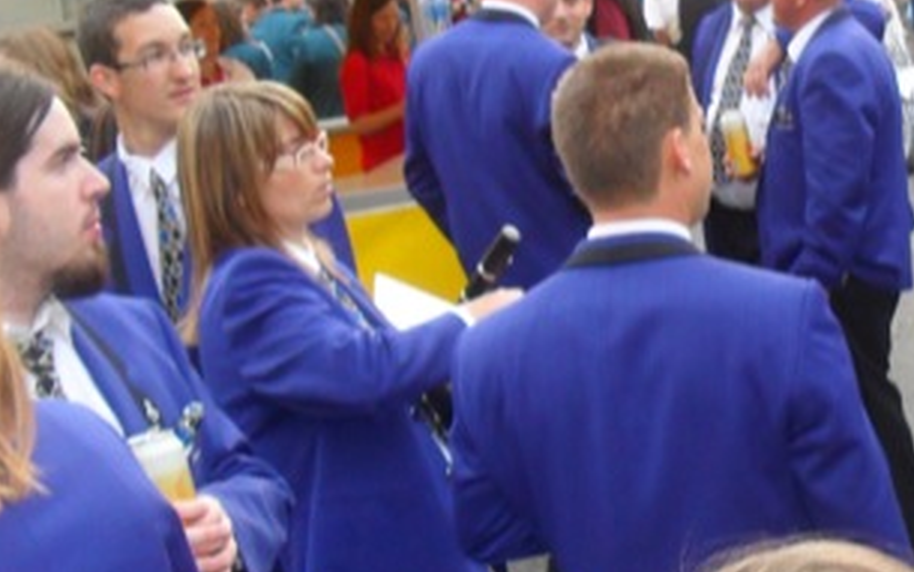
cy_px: 337
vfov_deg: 16.5
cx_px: 965
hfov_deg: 24.6
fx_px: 1969
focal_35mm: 79
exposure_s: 1/45
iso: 200
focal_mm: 6.3
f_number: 3.2
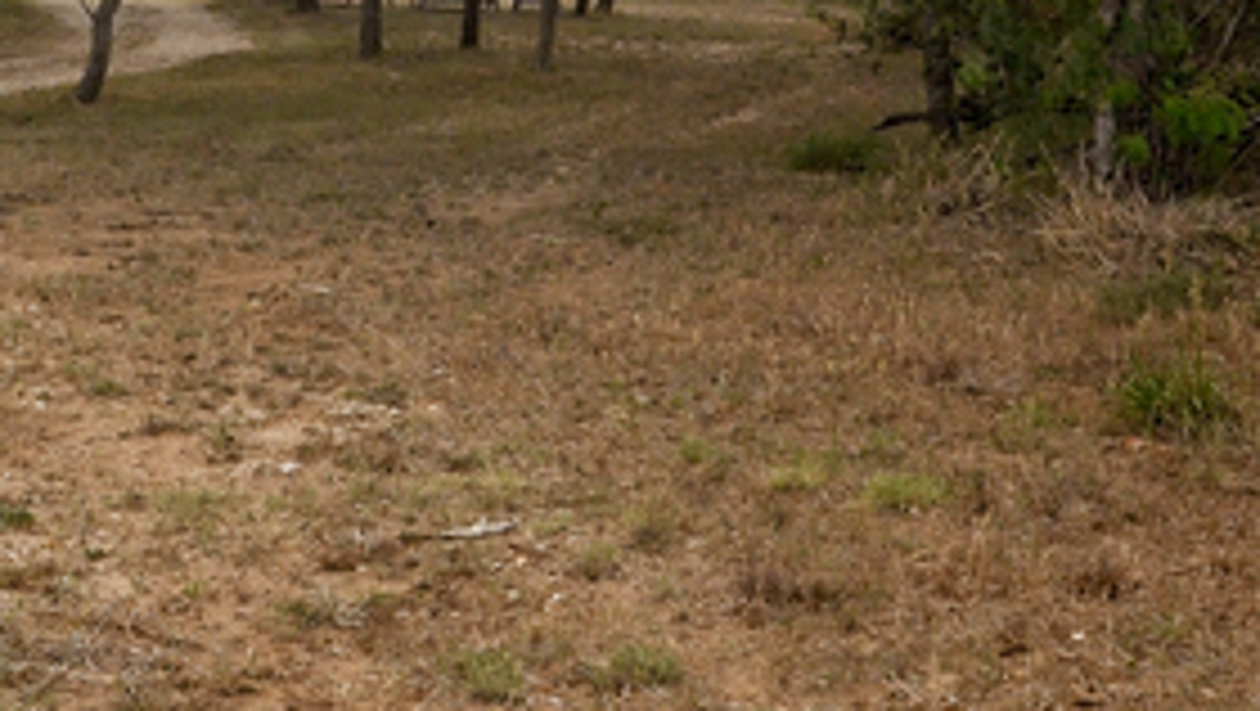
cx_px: 216
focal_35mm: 86
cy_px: -90
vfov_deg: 13.8
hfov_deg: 24.3
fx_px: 2875
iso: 400
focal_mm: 24
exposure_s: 1/800
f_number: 8
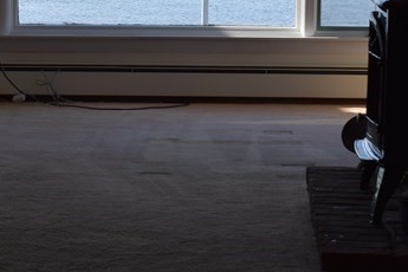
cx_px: 122
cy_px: -20
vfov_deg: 6.7
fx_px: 2323
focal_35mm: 205
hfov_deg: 10.0
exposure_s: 1/250
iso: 220
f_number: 8
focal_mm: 46
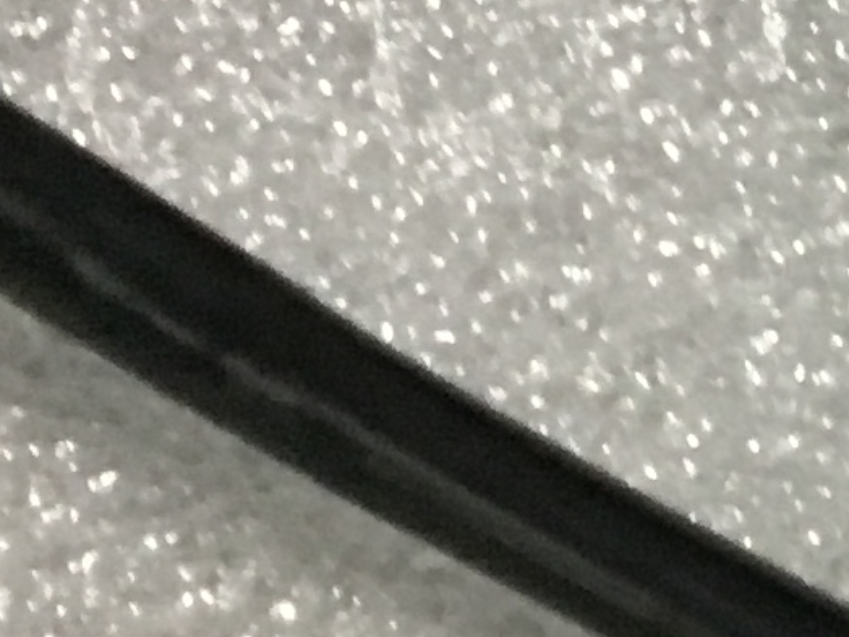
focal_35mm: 193
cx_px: 2189
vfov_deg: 7.6
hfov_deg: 9.0
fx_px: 4734
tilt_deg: -62.6
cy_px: -329
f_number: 2.4
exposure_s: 1/33
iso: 160
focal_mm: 3.3
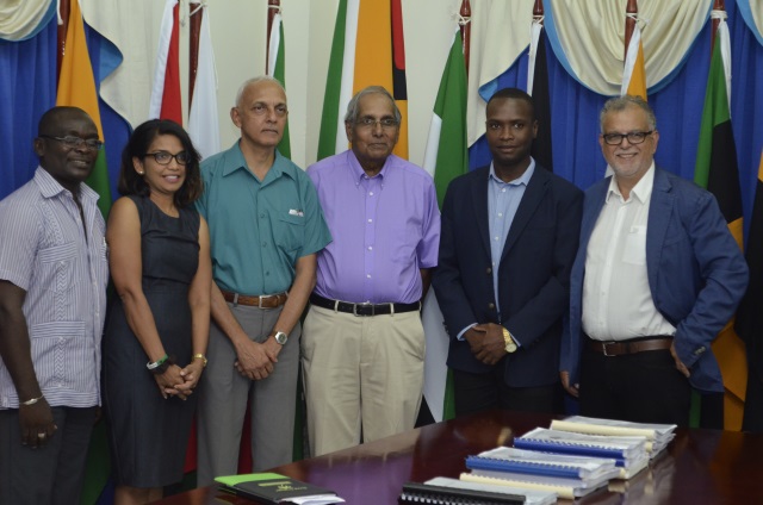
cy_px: 252
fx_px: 1586
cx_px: 382
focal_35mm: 75
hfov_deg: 27.0
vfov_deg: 18.1
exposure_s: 1/100
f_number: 5.6
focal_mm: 50
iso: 2000
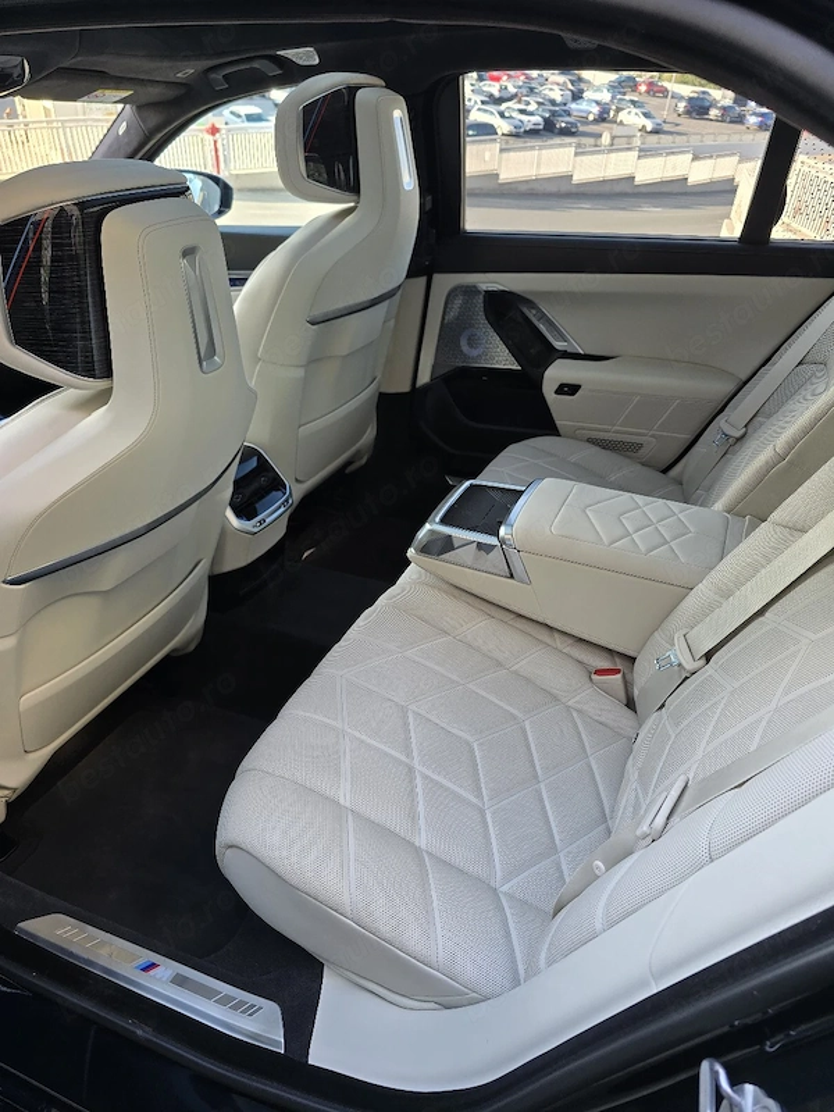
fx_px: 739
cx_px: 417
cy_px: 556
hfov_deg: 58.9
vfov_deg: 73.9
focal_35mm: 23
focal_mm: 6.3
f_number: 1.7
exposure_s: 1/62.1
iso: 25
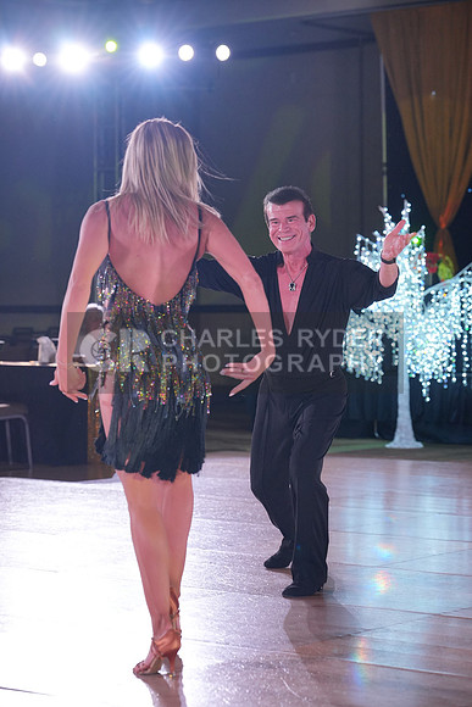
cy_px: 354
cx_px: 236
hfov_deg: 14.1
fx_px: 1906
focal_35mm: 97
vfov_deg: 21.0
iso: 1600
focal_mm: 97
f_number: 4
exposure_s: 1/400
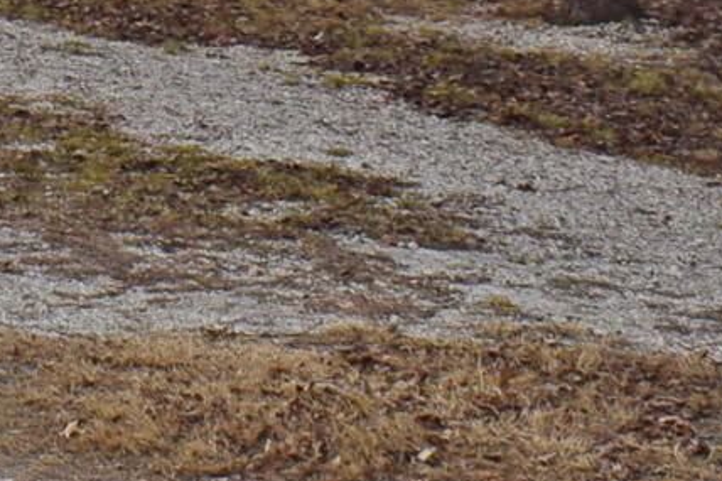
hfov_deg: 10.6
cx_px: -214
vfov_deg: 7.1
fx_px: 3789
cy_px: -344
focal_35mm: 189
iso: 100
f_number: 8
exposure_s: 1/200
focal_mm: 18
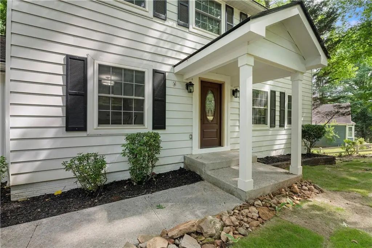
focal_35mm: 16
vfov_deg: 74.1
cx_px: 186
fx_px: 164
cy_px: 124
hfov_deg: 97.1
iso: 320
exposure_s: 1/320
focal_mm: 10.6
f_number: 8
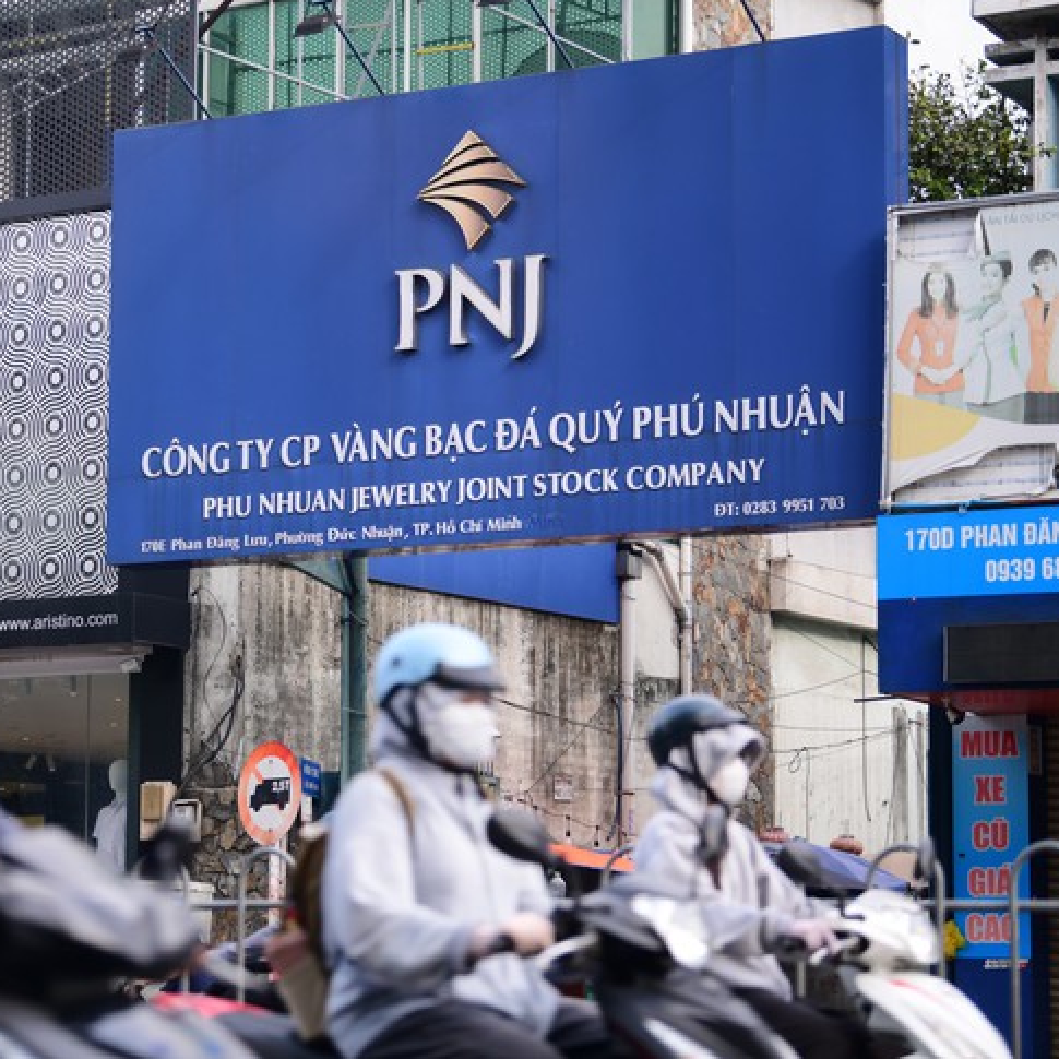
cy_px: 530
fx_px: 3634
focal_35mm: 105
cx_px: 352
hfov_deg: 16.5
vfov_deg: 16.6
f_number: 2.8
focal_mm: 82
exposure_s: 1/500
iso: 200
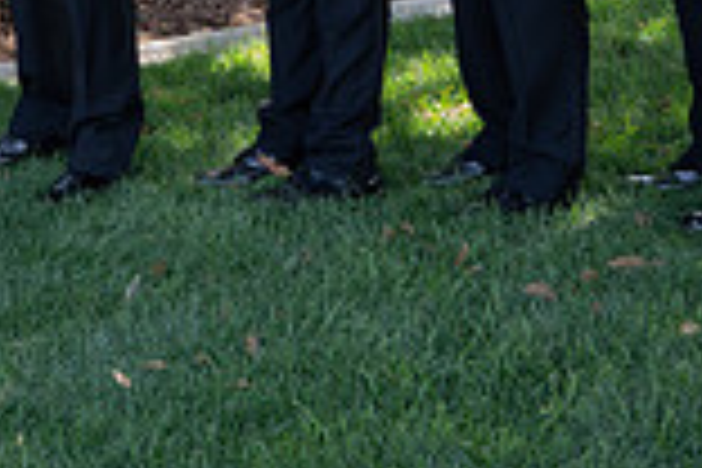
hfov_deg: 20.5
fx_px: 1735
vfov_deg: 14.0
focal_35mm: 89
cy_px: -304
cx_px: -256
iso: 500
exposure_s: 1/60
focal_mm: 24
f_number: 5.6
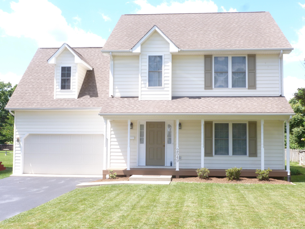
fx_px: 396
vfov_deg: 32.2
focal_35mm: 45
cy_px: 114
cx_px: 152
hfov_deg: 42.1
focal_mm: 8
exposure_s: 1/60
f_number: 8
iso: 100
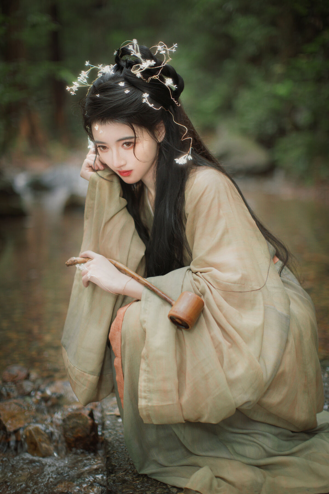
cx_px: 164
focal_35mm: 49
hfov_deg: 27.5
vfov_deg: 40.3
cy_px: 247
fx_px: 672
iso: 640
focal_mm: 50
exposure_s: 1/80
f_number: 1.4
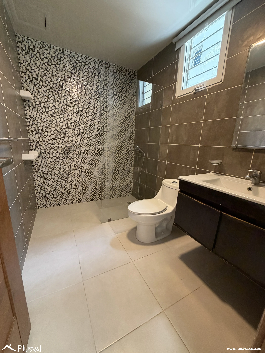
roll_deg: -2.7
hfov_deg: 85.7
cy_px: 176
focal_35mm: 14
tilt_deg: -13.3
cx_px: 132
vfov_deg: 102.1
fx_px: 143
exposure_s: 1/60
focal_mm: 2.22
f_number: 2.2
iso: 320
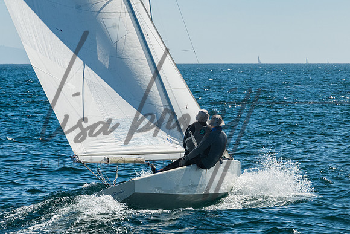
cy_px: 101
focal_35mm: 240
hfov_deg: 8.6
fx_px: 2334
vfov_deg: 5.7
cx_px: 232
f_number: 10
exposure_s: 1/500
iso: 400
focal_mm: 125
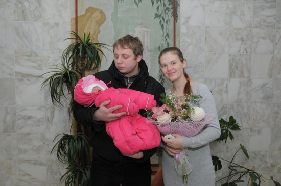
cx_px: 140
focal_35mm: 33
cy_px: 93
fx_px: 257
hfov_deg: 57.3
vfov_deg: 39.9
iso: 400
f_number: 5.6
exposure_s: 1/200
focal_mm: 22
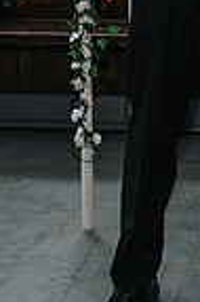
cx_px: 308
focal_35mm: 173
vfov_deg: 11.7
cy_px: -21
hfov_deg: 7.8
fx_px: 1445
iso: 1000
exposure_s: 1/200
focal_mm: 35
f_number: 4.5
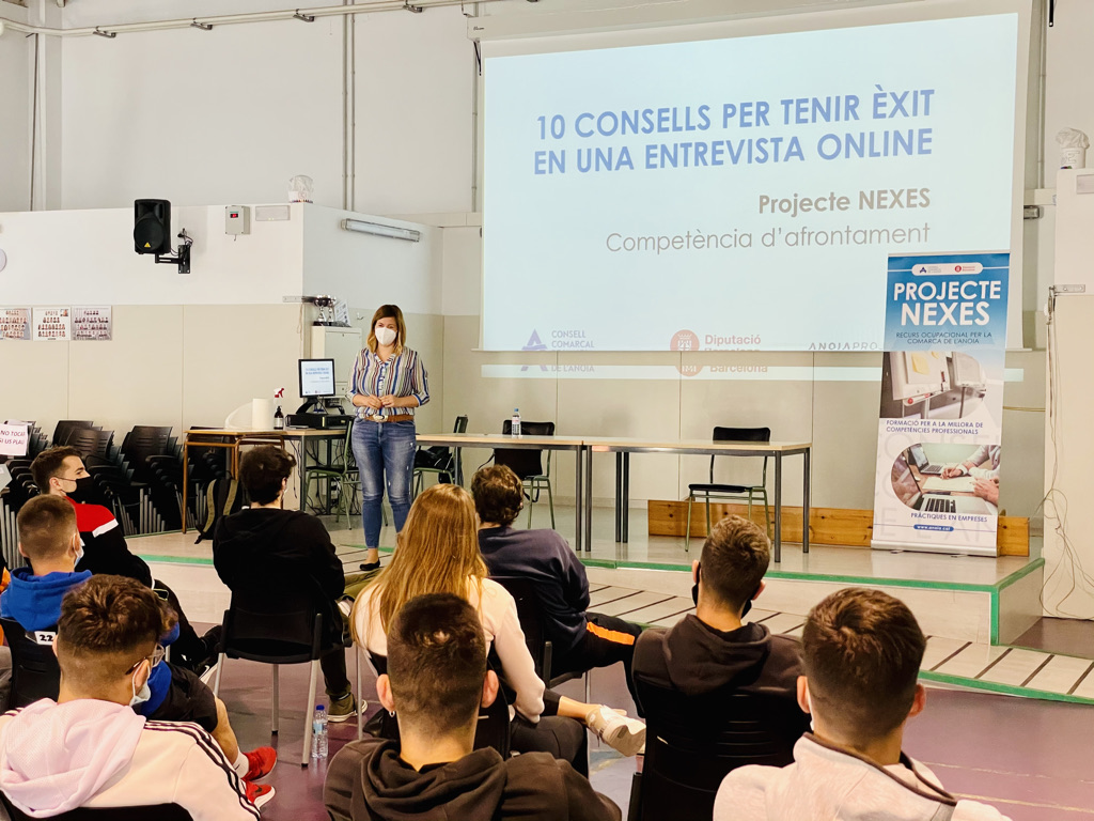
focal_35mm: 52
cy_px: 410
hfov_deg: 36.8
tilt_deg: -1.1
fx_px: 1643
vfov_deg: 28.0
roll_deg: -0.5
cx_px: 547
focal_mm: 6
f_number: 2
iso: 250
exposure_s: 1/50
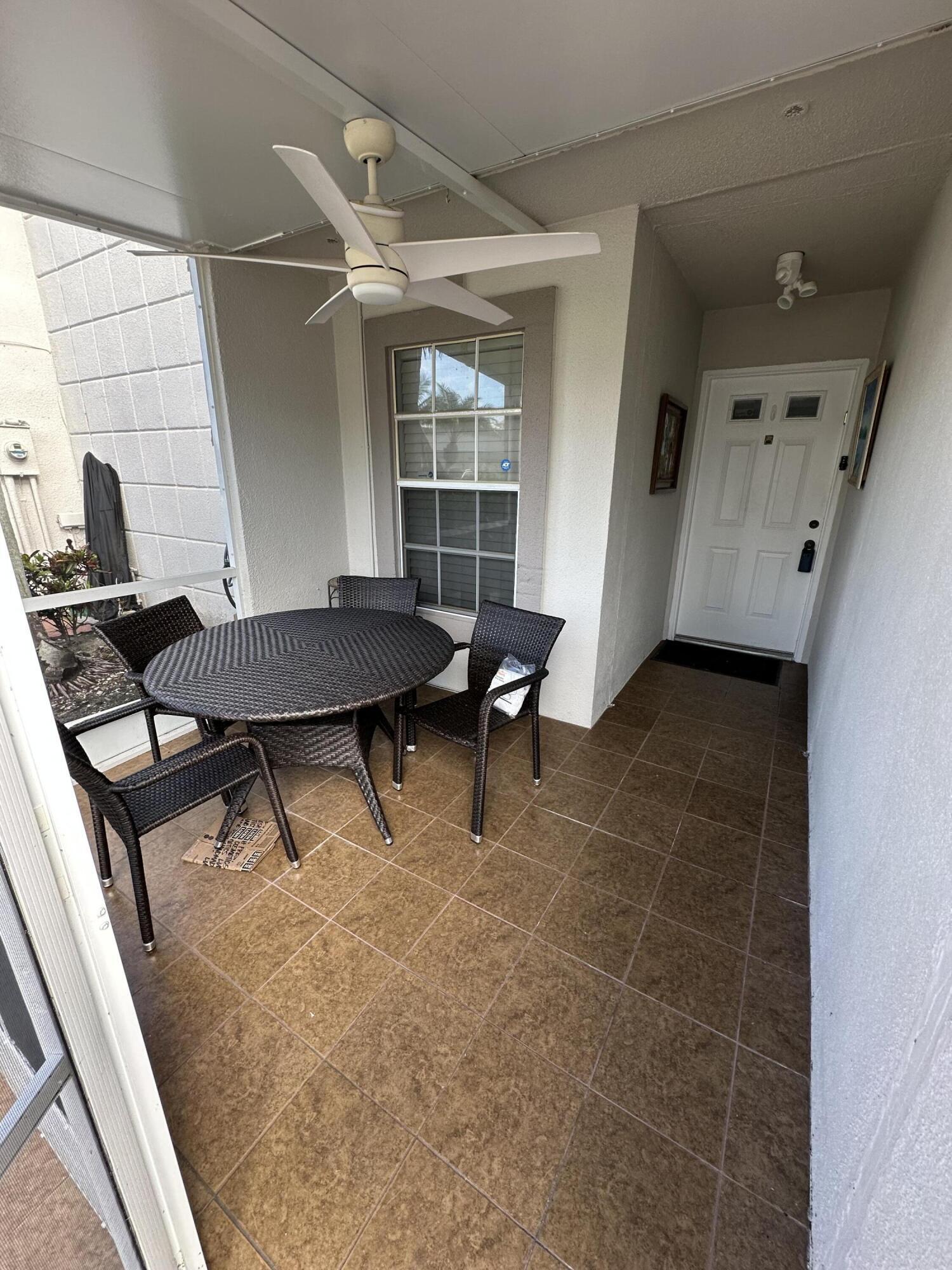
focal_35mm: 14
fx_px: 513
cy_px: 635
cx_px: 476
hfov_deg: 85.7
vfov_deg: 102.1
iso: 80
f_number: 2.2
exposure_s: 1/99
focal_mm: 2.22
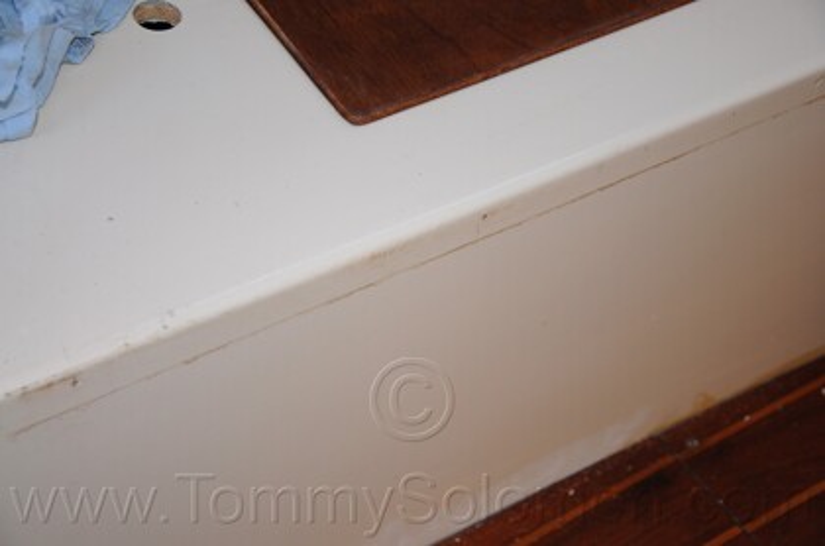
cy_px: 273
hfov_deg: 27.1
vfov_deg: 18.1
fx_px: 1715
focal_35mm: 75
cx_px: 412
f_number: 5
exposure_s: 1/60
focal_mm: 50
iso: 400
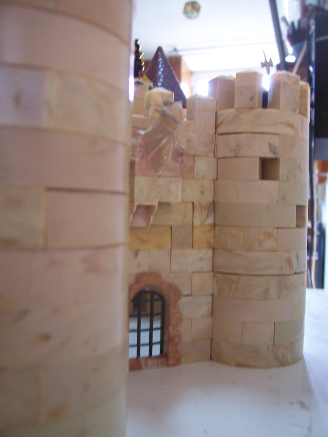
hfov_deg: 41.8
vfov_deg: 54.0
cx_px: 164
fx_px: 430
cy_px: 218
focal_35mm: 34
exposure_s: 1/30
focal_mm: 5.6
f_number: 2.7
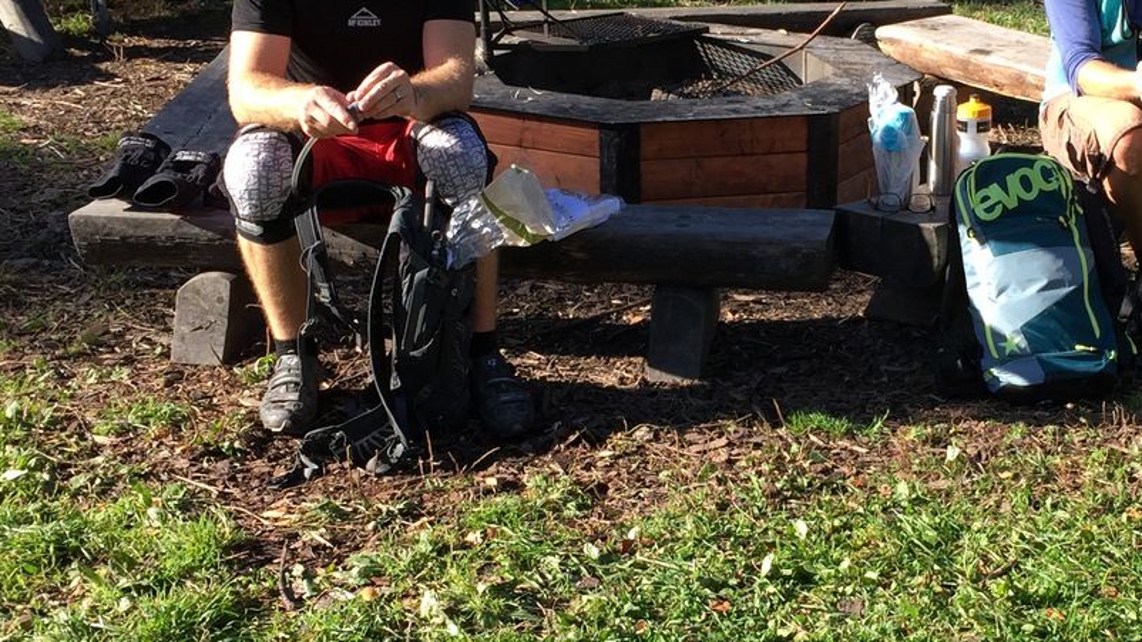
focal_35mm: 63
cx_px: 816
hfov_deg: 32.9
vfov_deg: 19.1
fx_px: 1908
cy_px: 387
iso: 32
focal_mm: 4.15
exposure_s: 1/444
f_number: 2.2
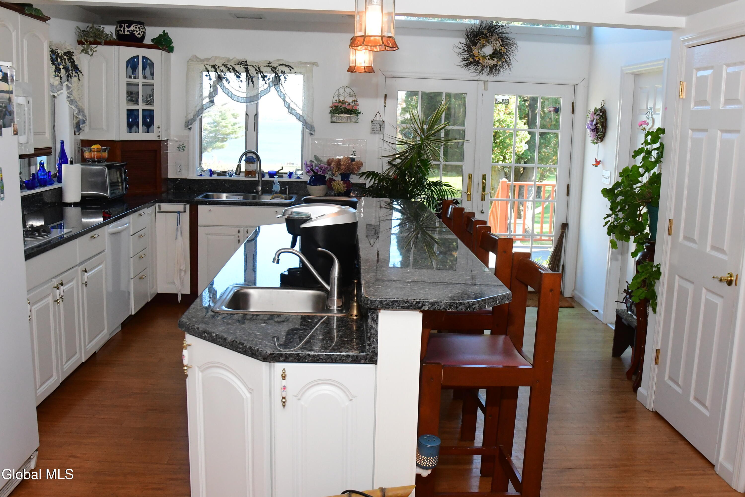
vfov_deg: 36.9
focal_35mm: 36
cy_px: 248
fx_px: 745
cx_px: 372
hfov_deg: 53.1
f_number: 6.3
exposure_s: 1/160
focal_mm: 18
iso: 2000
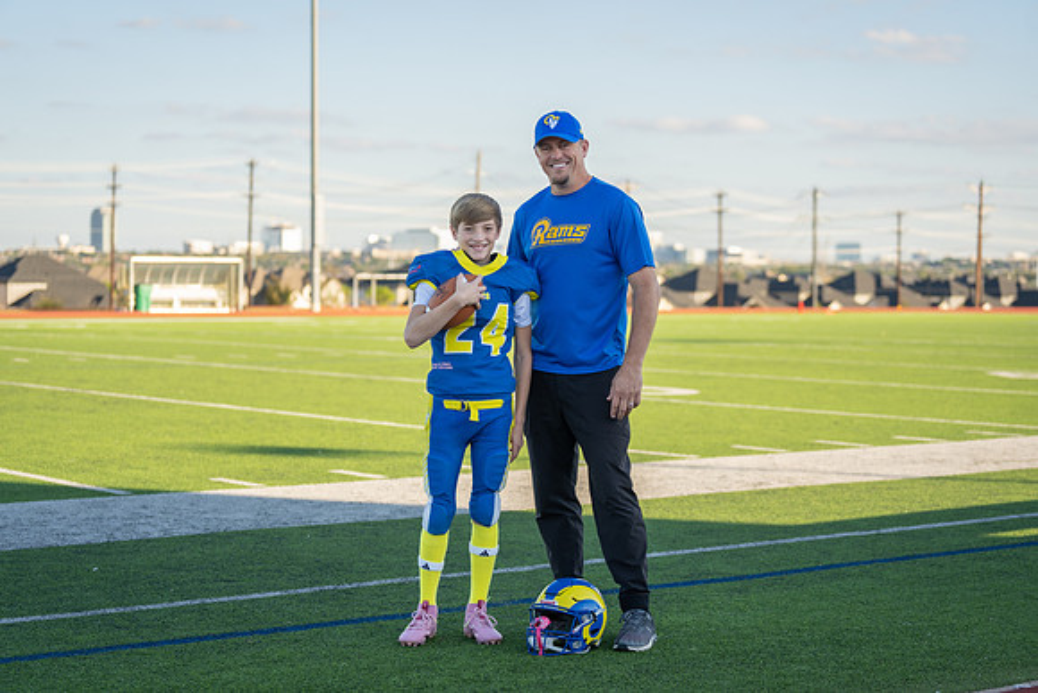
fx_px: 2019
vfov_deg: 19.5
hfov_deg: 28.8
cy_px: 346
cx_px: 519
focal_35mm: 70
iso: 100
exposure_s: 1/500
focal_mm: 70
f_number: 2.8
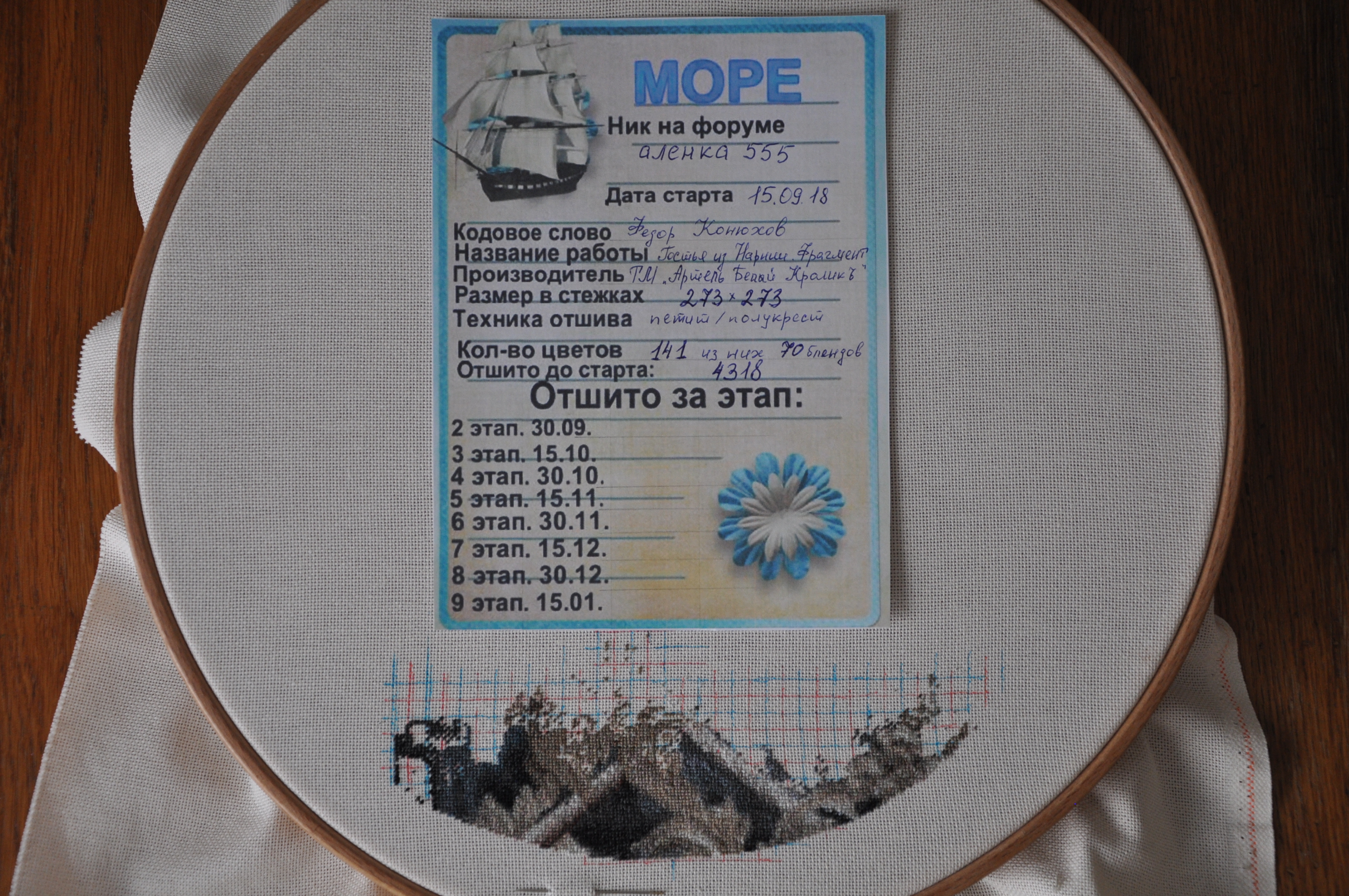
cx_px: 674
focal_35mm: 60
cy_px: 448
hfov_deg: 33.4
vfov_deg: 22.6
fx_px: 2246
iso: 560
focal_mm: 40
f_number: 4.5
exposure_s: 1/60
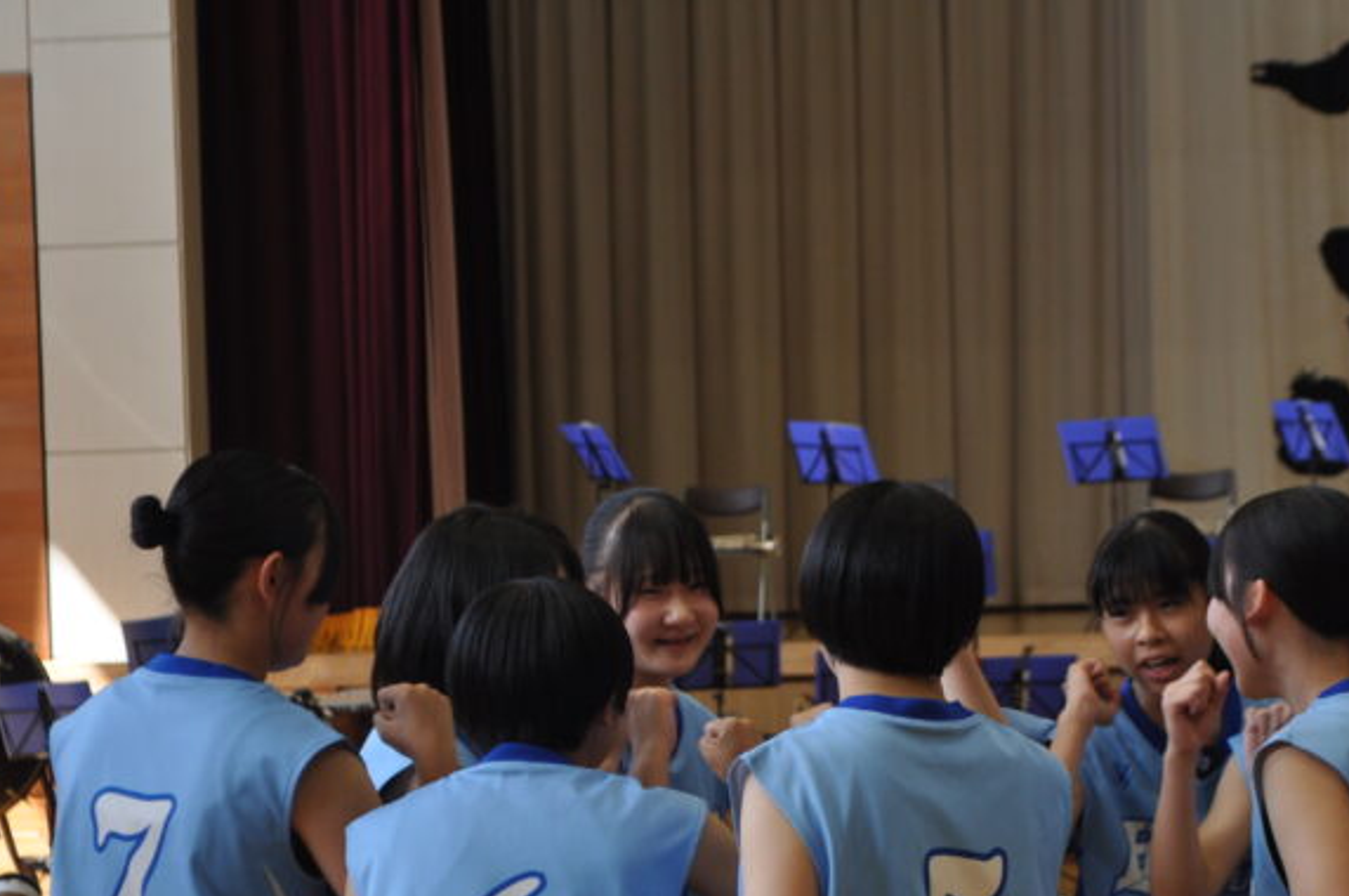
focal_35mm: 129
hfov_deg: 15.9
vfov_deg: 10.6
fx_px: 4828
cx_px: 830
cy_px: 630
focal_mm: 48
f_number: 5.6
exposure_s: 1/125
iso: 280
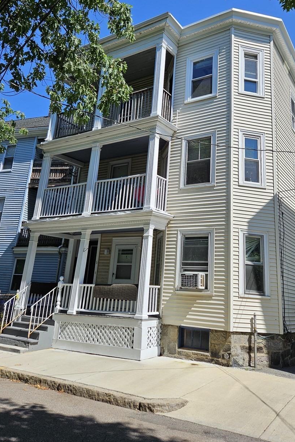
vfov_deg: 61.3
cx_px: 165
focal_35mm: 30
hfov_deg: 43.5
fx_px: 369
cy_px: 171
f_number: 1.8
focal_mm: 5.4
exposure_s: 1/2016
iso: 25
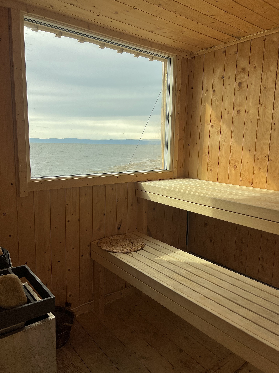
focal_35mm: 26
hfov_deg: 53.1
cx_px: 140
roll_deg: -0.4
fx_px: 279
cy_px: 186
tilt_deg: -8.0
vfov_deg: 67.3
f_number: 1.5
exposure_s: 1/1224
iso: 50
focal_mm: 5.7
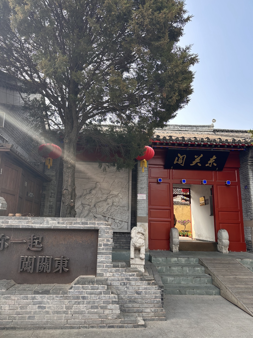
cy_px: 169
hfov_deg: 56.8
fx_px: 234
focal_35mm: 24
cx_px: 126
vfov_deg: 71.6
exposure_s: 1/604
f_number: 1.78
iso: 80
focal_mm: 6.86
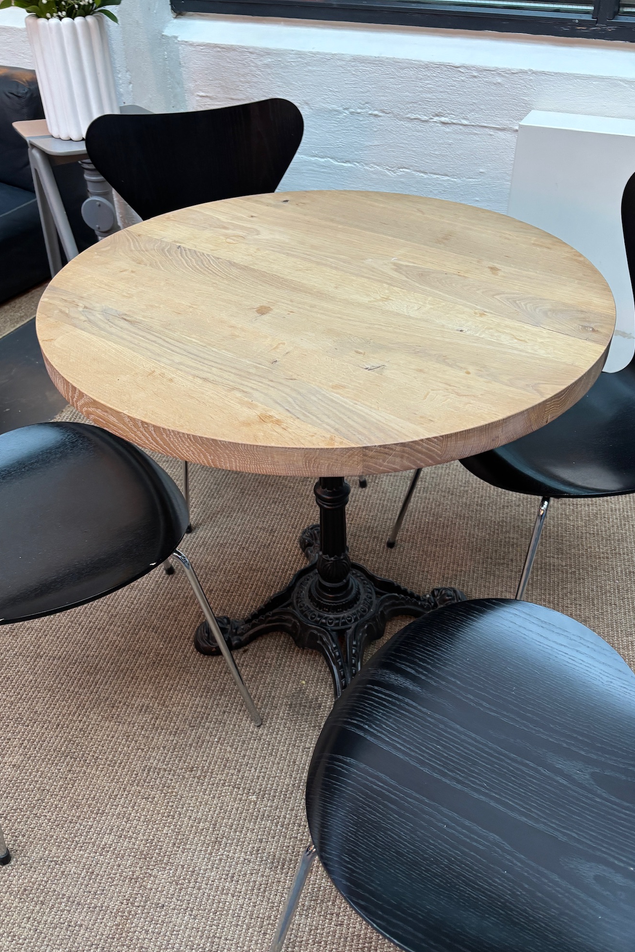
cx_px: 329
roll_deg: -0.9
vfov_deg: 65.5
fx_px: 741
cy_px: 492
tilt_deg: -40.7
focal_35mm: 28
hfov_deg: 46.4
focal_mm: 5.96
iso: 160
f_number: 1.6
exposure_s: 1/50
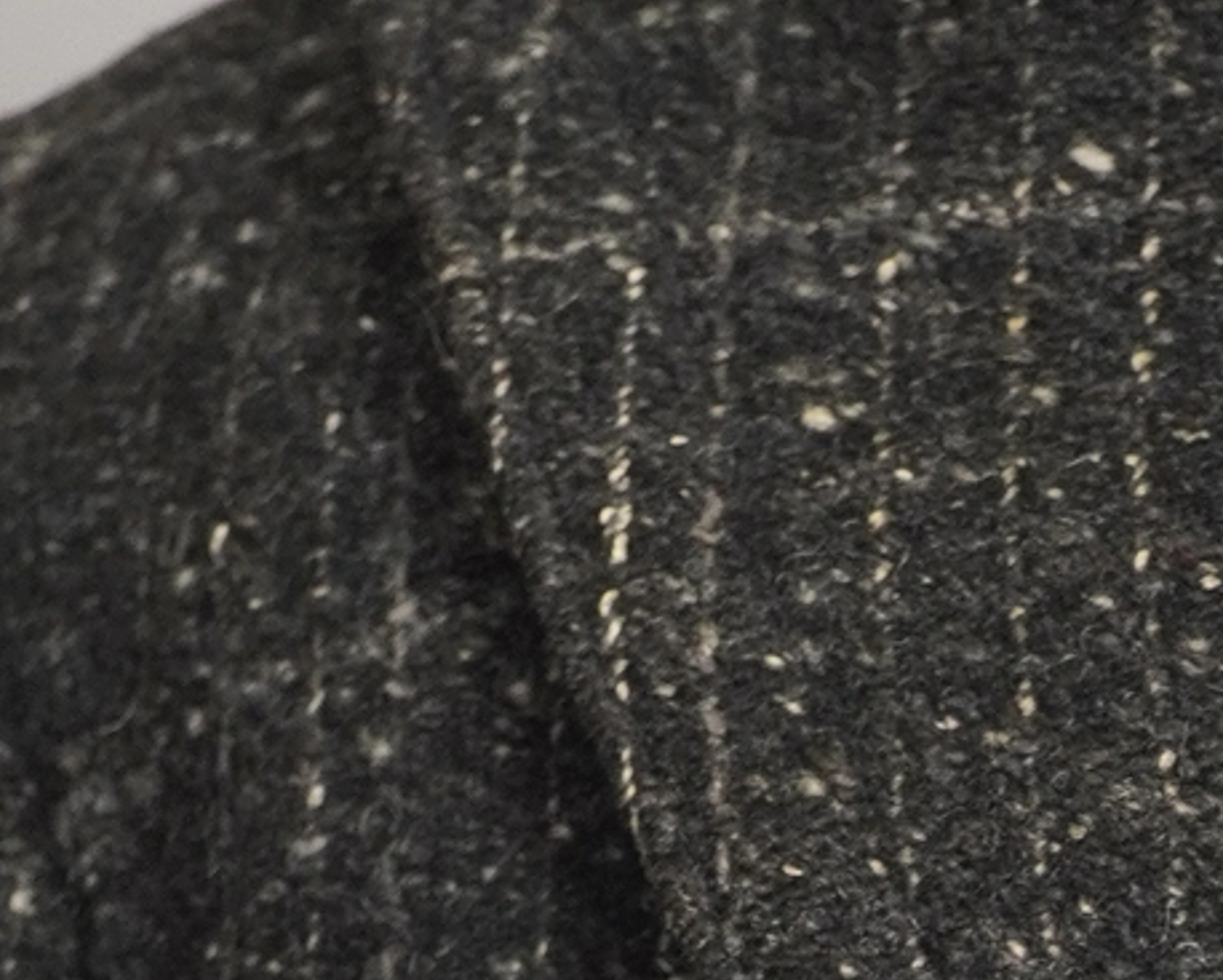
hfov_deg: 6.7
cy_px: 2860
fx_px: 10250
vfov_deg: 5.2
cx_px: 1840
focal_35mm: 283
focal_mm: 32
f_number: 7.1
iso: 400
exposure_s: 1/30
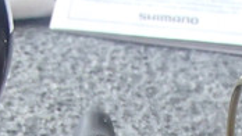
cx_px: 159
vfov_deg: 9.6
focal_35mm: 112
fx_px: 719
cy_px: 328
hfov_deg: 19.1
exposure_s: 1/20
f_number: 3.9
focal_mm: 5
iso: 800
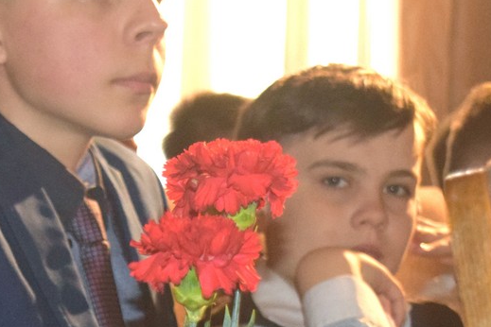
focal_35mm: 170
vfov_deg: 8.1
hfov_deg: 11.8
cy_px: 287
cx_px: -130
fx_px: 2318
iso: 3200
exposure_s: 1/60
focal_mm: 42
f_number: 5
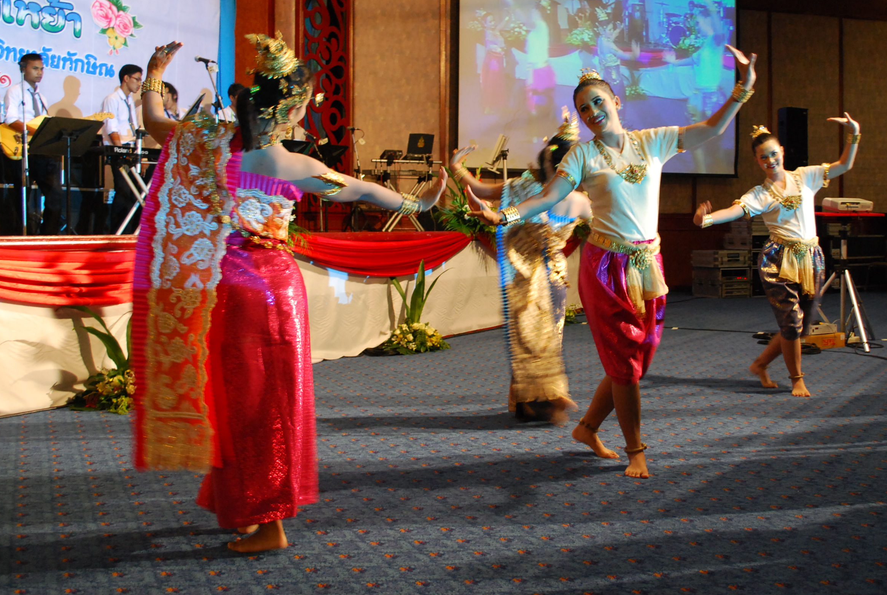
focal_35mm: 41
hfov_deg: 47.0
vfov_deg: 32.7
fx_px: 1012
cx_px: 536
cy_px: 234
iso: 800
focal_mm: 22
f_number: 4
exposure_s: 1/15
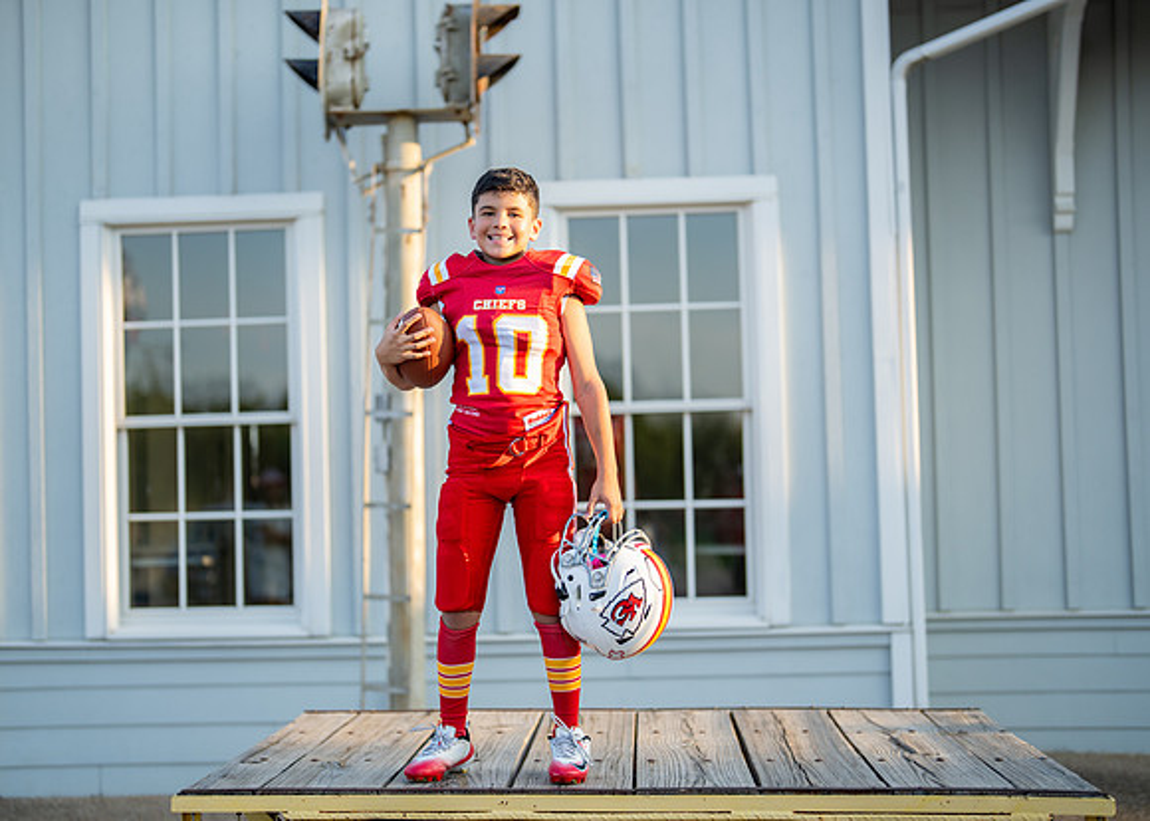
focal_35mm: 55
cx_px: 515
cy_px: 418
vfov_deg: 25.9
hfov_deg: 35.7
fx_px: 1786
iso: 200
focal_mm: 50
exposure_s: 1/2500
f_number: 1.2
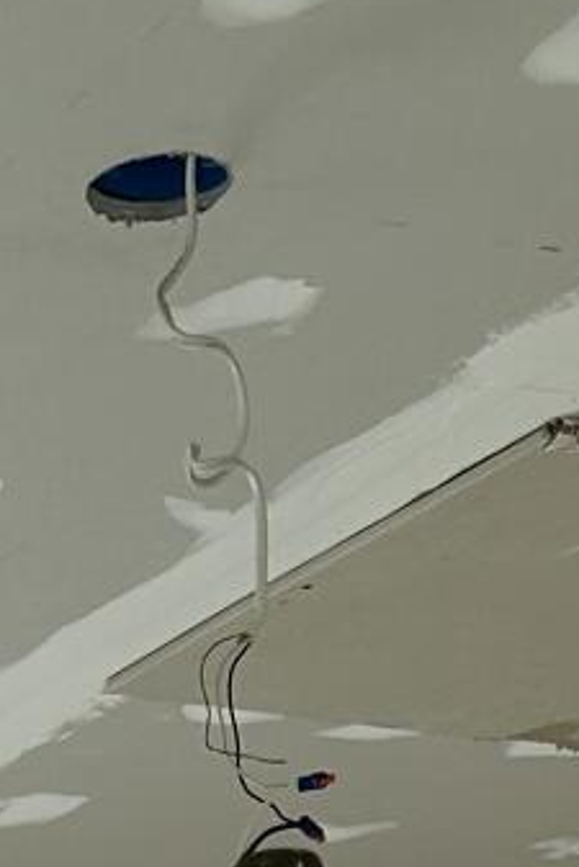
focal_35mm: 148
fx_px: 3567
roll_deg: +2.1
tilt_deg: -3.4
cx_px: -582
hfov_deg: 8.8
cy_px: 2249
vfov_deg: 11.1
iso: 80
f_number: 1.78
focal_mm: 6.86
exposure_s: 1/228
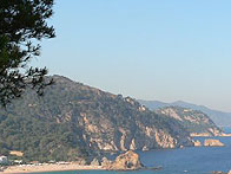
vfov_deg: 15.7
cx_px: 166
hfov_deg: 20.7
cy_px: 124
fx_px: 627
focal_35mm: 94
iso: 80
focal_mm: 6.8
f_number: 4
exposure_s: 1/500
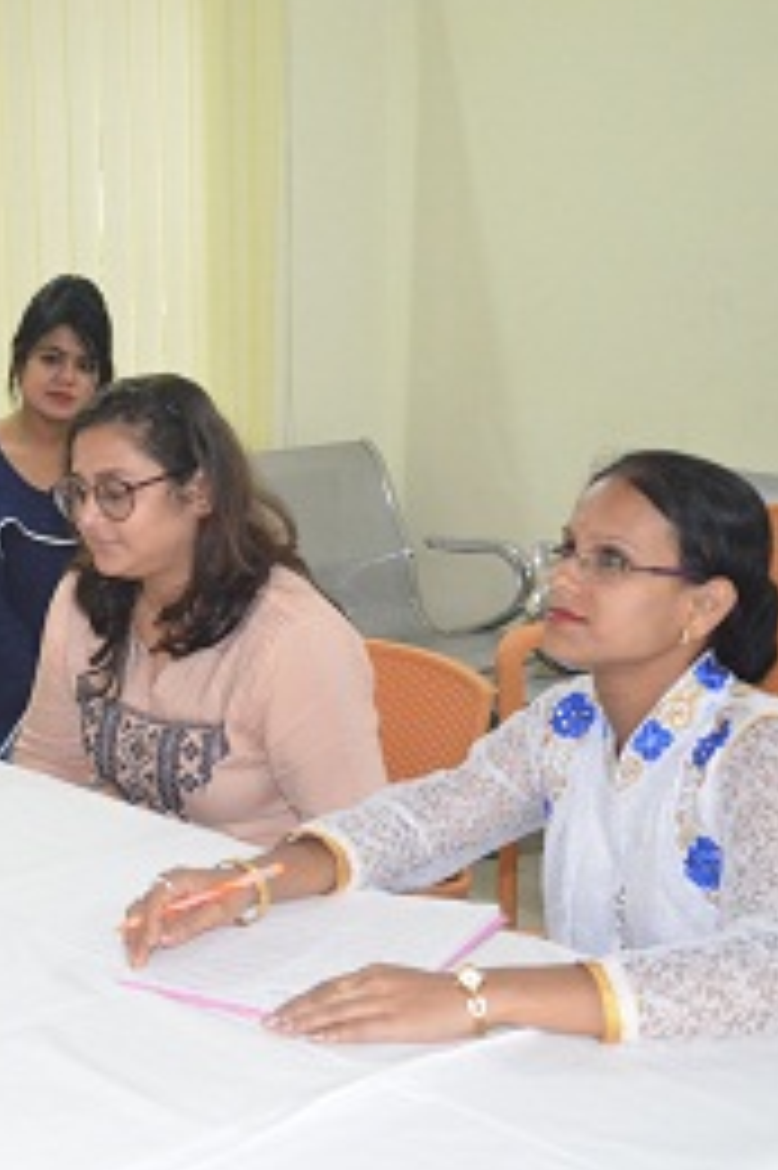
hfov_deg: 14.7
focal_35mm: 92
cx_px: 58
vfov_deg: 22.2
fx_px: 2986
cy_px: 585
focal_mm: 40
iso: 4000
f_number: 5.6
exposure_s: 1/125
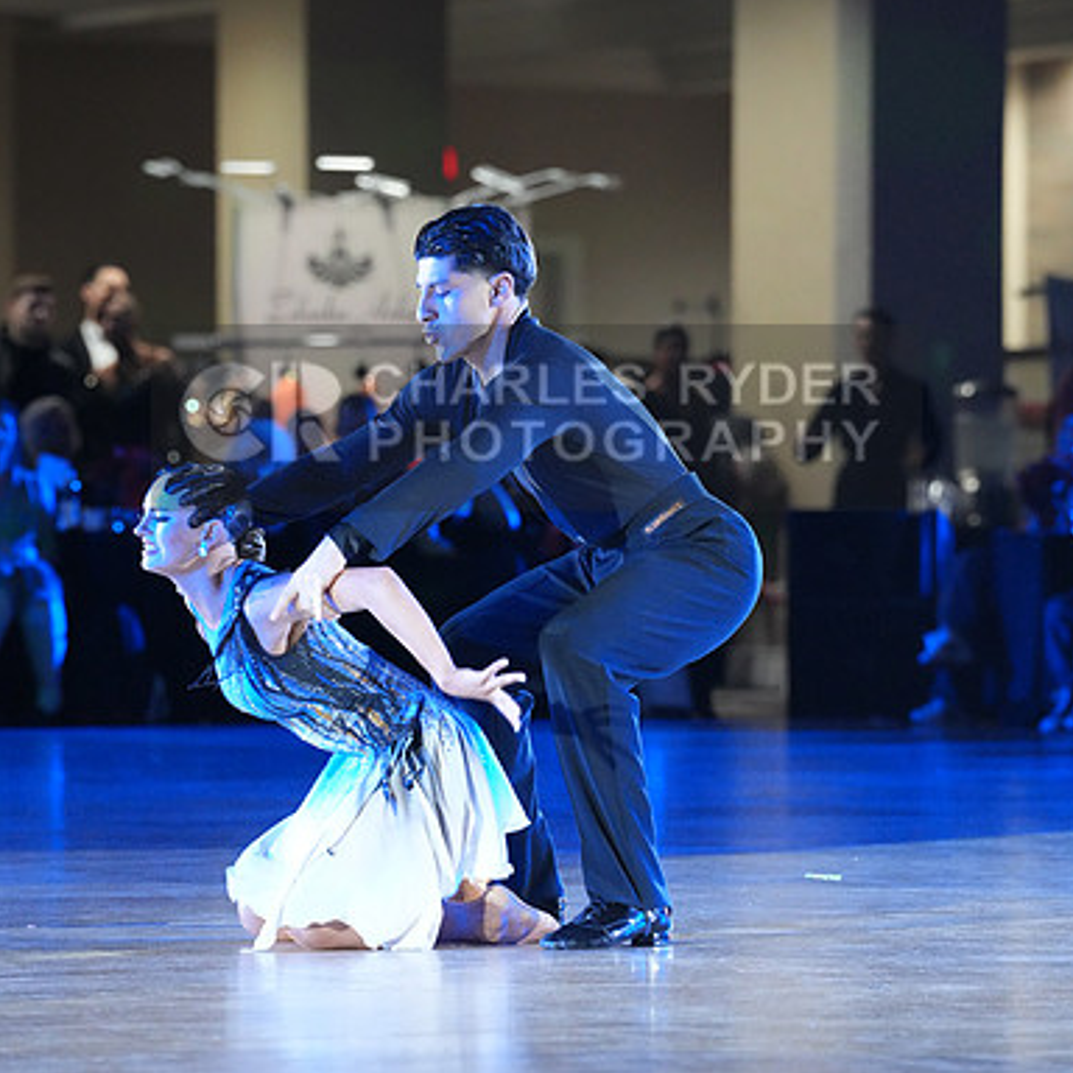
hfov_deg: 6.8
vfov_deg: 6.8
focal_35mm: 257
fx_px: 9013
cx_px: 538
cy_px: 419
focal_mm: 200
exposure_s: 1/250
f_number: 4.5
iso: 6400
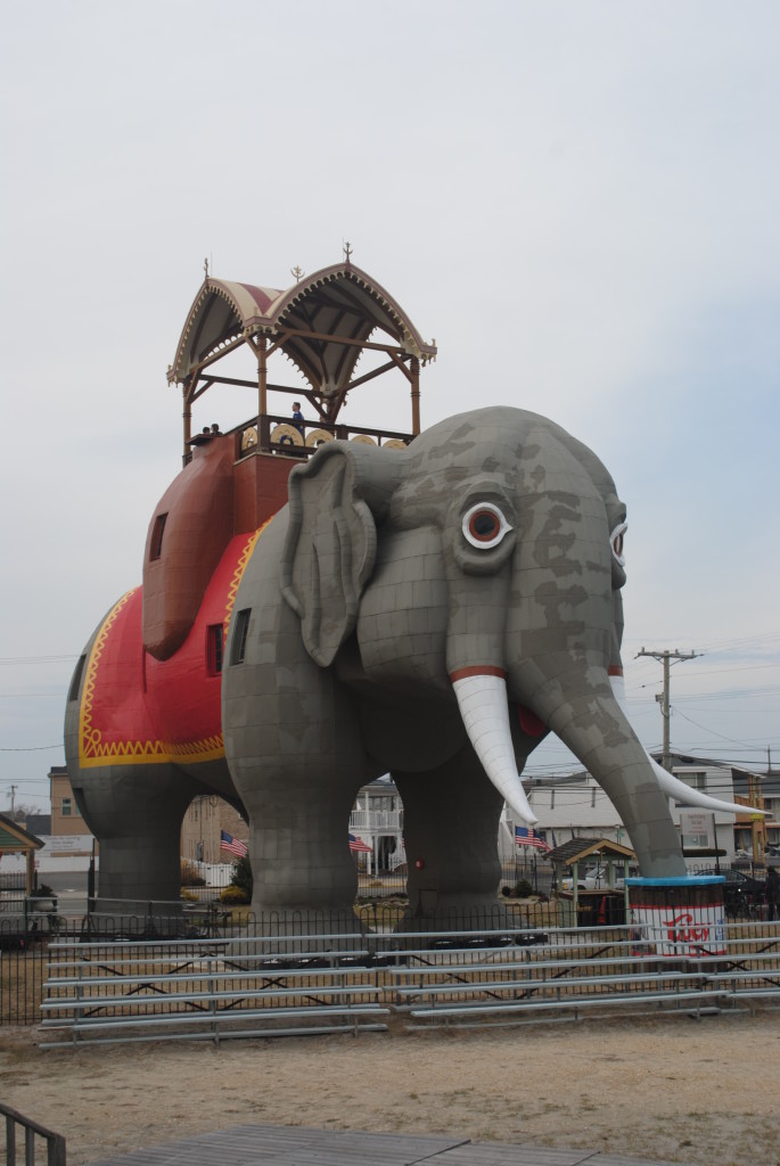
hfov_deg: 29.9
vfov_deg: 43.6
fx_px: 1459
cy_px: 583
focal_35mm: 45
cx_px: 390
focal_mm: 30
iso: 100
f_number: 7.1
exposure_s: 1/200
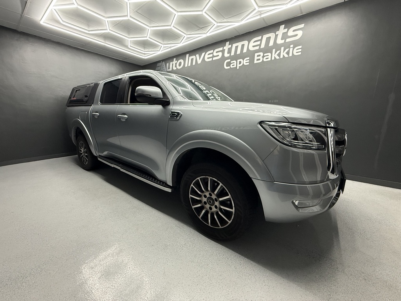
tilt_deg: -11.5
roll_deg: -0.8
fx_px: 162
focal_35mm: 14
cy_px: 150
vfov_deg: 85.7
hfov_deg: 102.1
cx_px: 200
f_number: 2.2
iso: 400
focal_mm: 2.22
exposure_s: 1/100
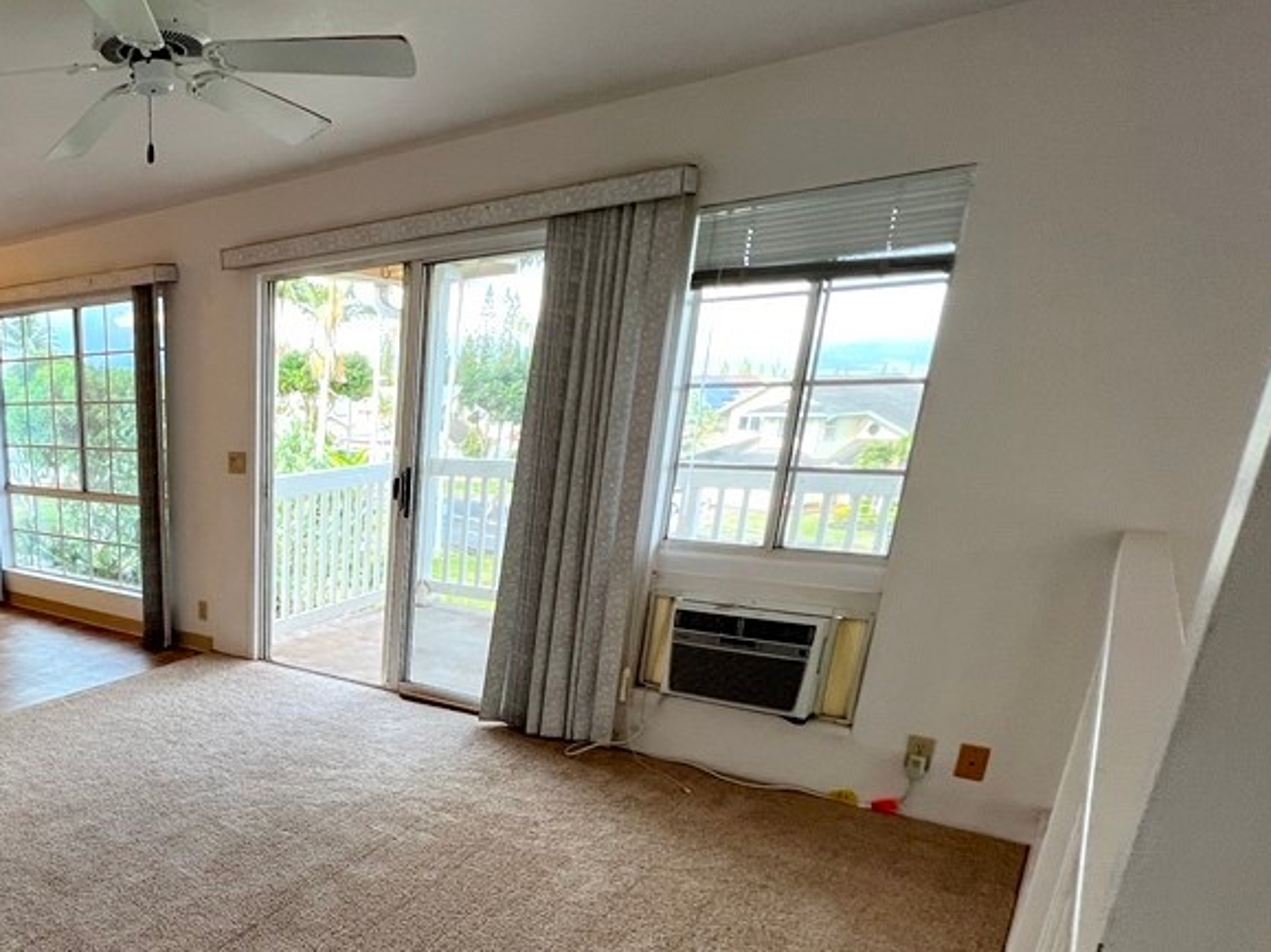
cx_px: 169
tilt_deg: -16.7
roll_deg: +1.1
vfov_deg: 56.7
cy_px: 680
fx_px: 844
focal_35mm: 23
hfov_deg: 63.9
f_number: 1.8
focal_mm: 1.57
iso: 64
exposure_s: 1/120
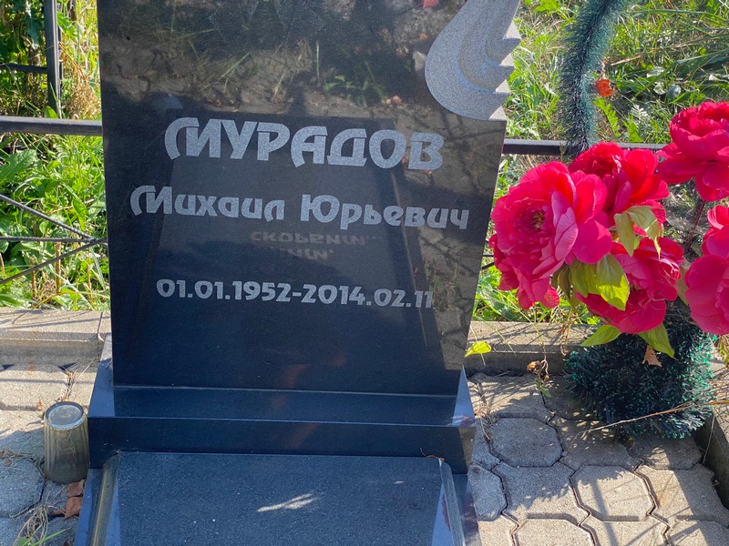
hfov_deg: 36.8
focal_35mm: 52
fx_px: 1095
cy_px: 273
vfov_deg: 28.0
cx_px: 364
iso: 20
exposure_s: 1/294
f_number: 2
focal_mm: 6
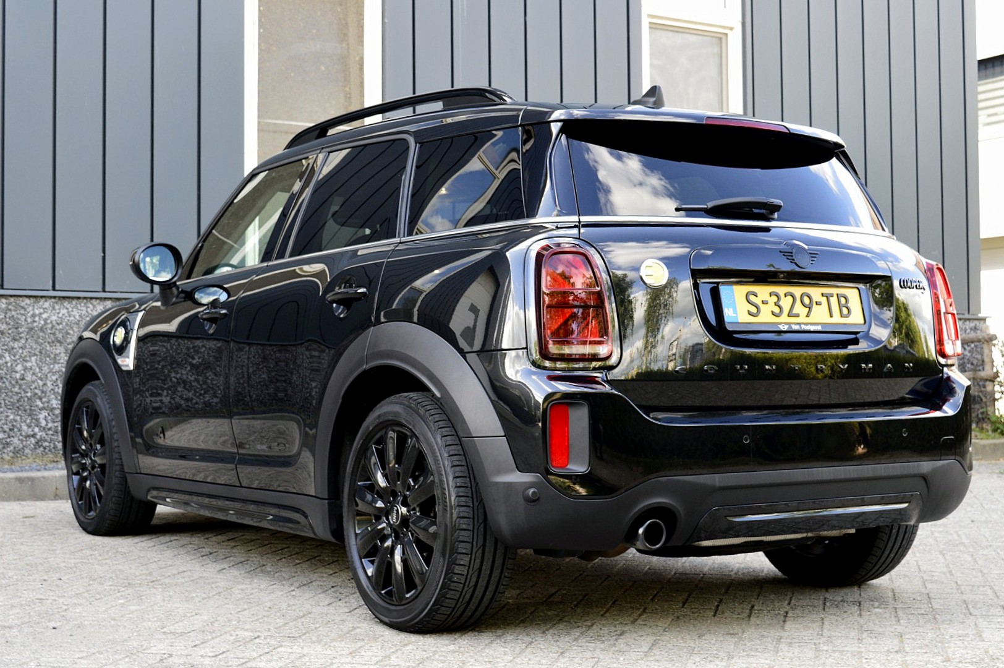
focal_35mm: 52
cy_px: 334
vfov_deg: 25.7
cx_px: 502
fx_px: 1463
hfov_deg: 37.9
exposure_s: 1/60
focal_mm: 35
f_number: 8
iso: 400
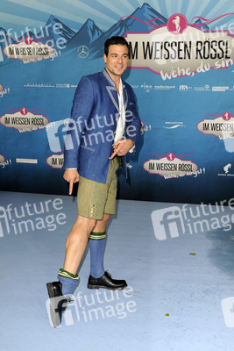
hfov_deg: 33.4
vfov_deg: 48.4
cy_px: 176
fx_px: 390
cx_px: 117
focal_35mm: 40
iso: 1000
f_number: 5
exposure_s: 1/160
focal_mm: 40
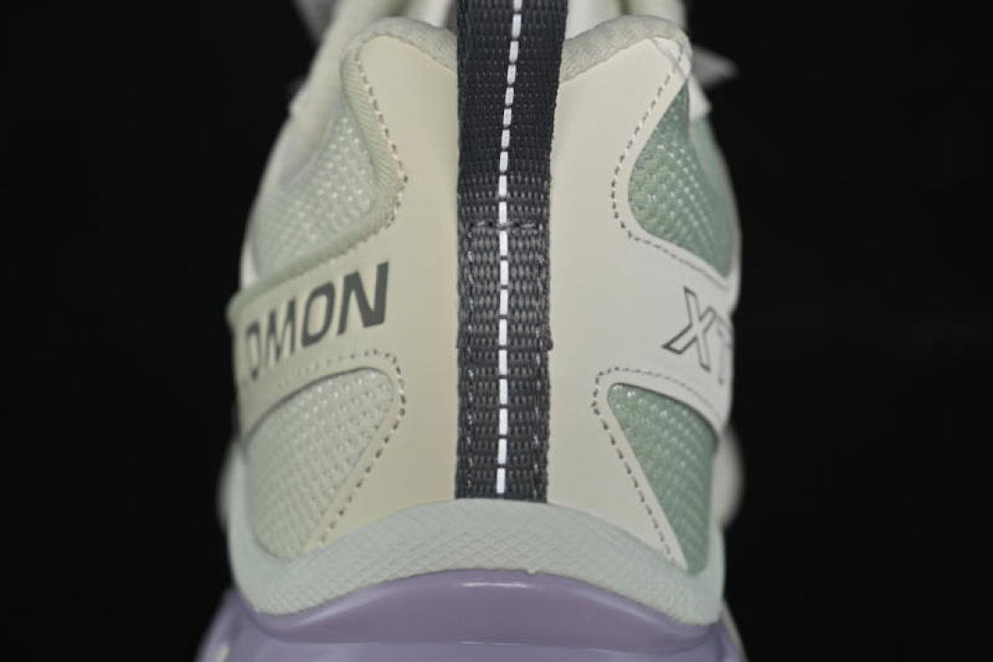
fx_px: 2069
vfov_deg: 18.2
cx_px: 496
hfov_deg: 27.0
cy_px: 331
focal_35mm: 75
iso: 160
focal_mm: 50
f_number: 6.3
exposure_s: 1/60
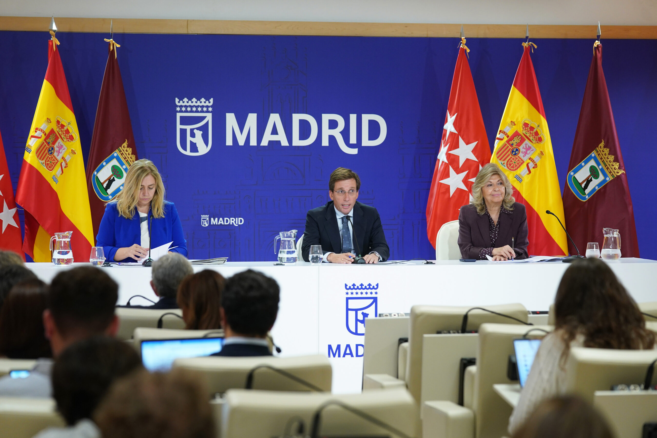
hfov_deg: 17.6
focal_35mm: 116
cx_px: 328
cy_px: 219
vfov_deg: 11.8
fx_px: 2117
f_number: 4
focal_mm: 116
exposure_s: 1/200
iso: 1600
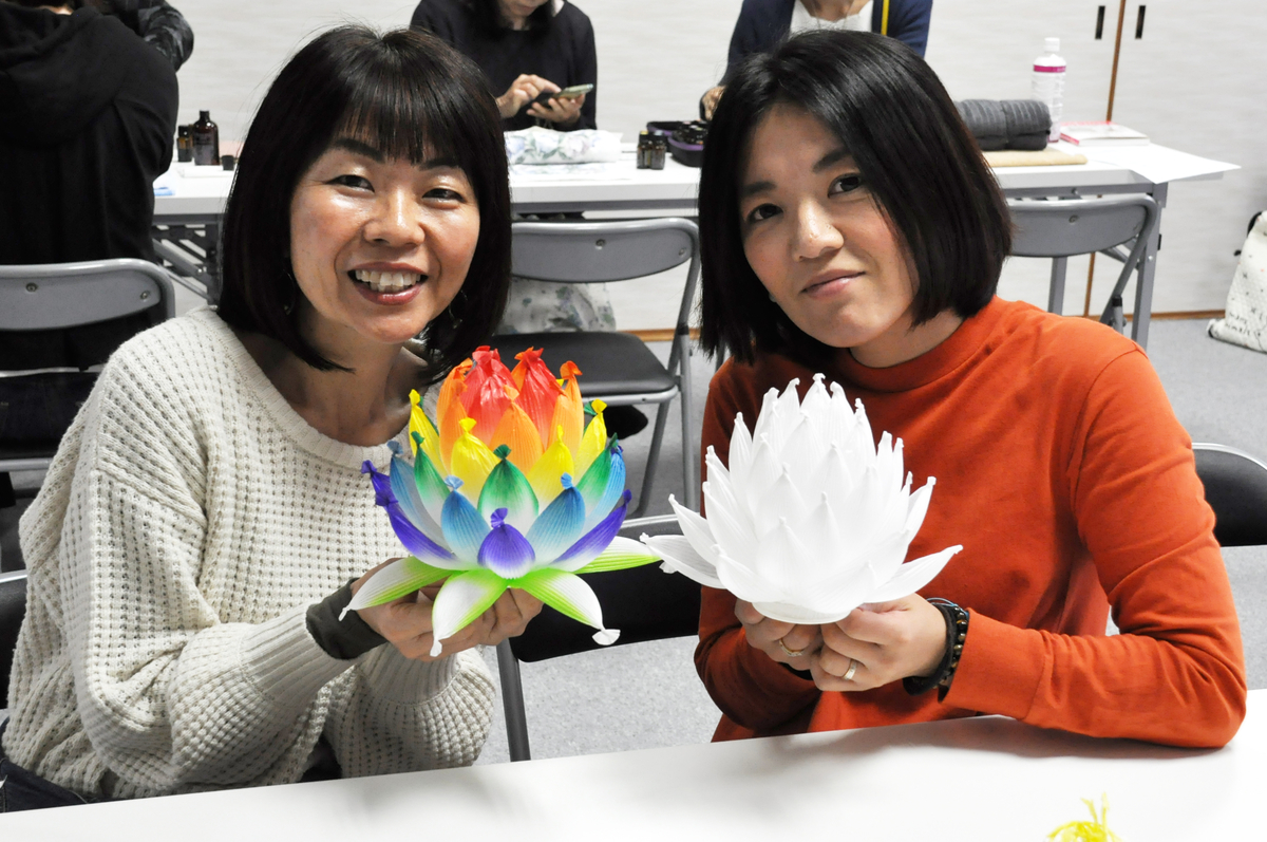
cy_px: 421
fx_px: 1476
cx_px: 634
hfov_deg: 46.4
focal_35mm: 42
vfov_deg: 31.8
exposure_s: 1/125
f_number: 5.6
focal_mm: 28
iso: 800
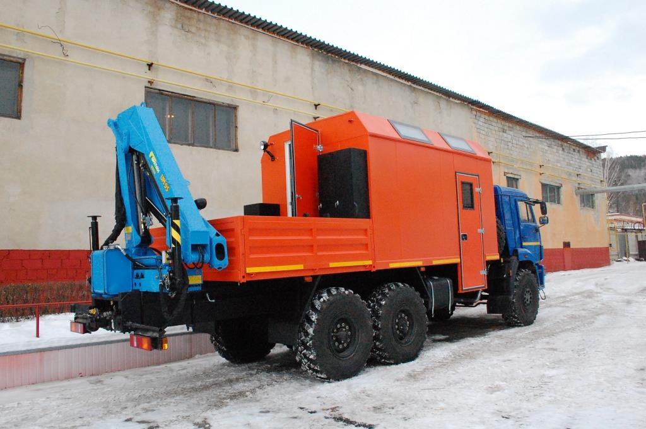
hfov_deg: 67.4
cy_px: 214
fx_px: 484
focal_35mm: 27
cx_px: 323
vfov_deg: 47.9
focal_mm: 18
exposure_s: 1/320
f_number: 10
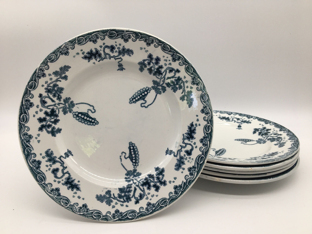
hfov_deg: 61.7
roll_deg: +0.5
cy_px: 117
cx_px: 156
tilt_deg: -18.2
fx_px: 261
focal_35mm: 29
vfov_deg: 48.2
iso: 25
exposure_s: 1/50
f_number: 2.2
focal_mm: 4.15
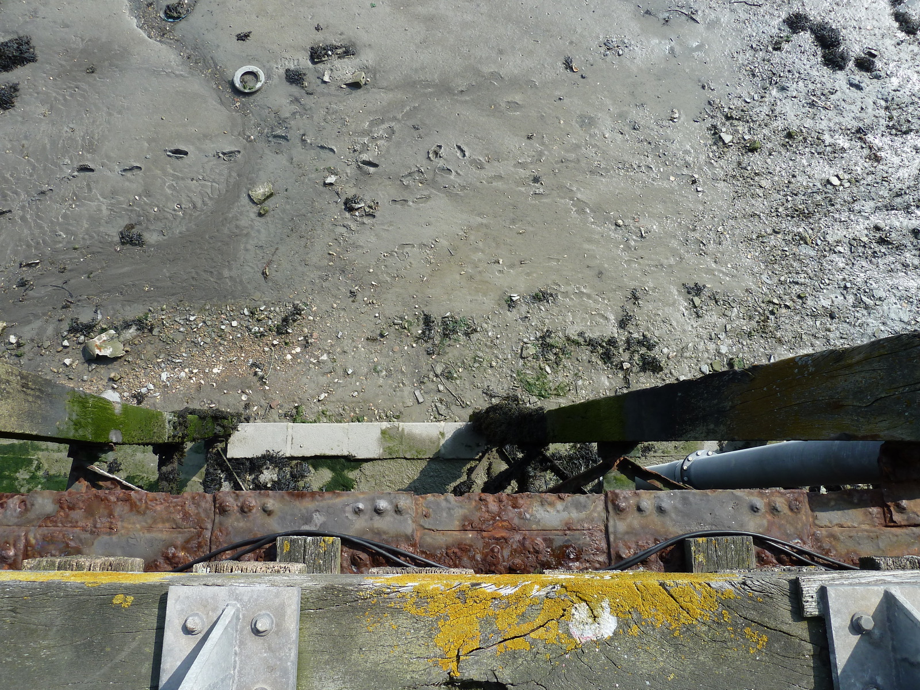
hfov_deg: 69.4
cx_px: 460
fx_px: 664
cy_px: 345
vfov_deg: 54.9
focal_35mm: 25
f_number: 4
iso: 80
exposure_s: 1/400
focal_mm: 4.1
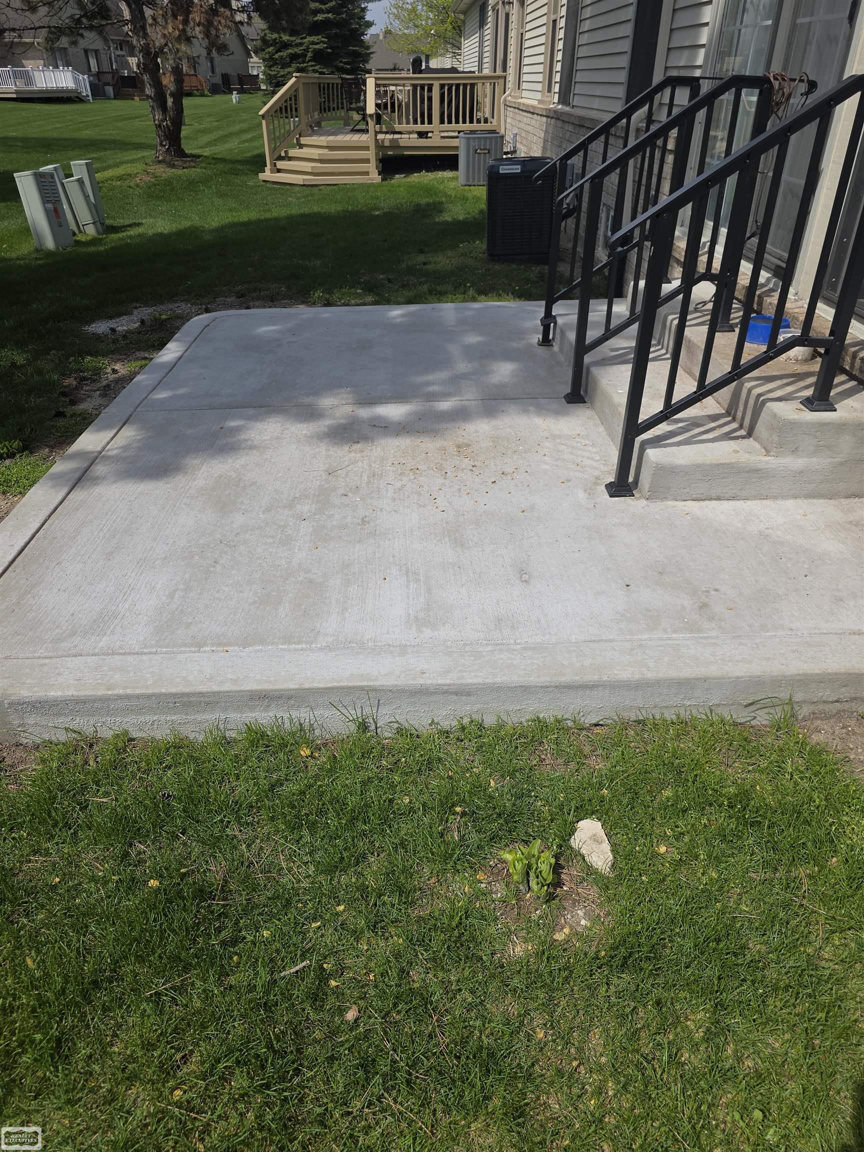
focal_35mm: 23
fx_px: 765
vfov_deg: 73.9
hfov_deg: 58.9
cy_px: 576
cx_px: 432
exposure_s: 1/1129
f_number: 1.7
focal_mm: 6.3
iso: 12
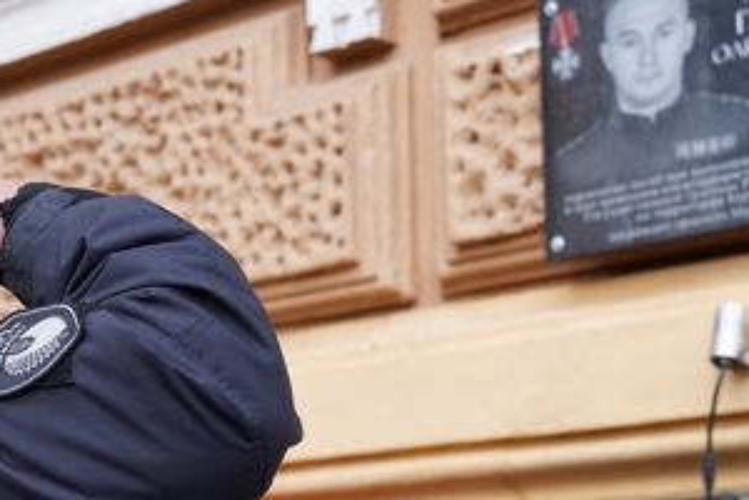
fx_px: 2080
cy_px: 405
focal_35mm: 100
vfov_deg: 13.6
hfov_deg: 20.1
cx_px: 112
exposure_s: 1/60
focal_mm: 40
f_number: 3.5
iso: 100
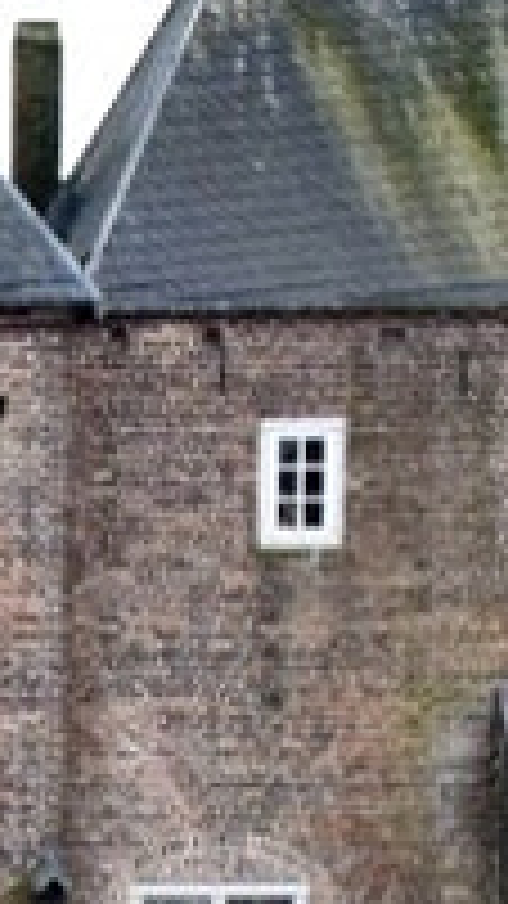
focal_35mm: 288
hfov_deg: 3.9
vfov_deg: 7.4
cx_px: -1632
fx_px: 6904
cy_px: 1356
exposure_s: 1/350
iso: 400
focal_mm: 23
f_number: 9.5
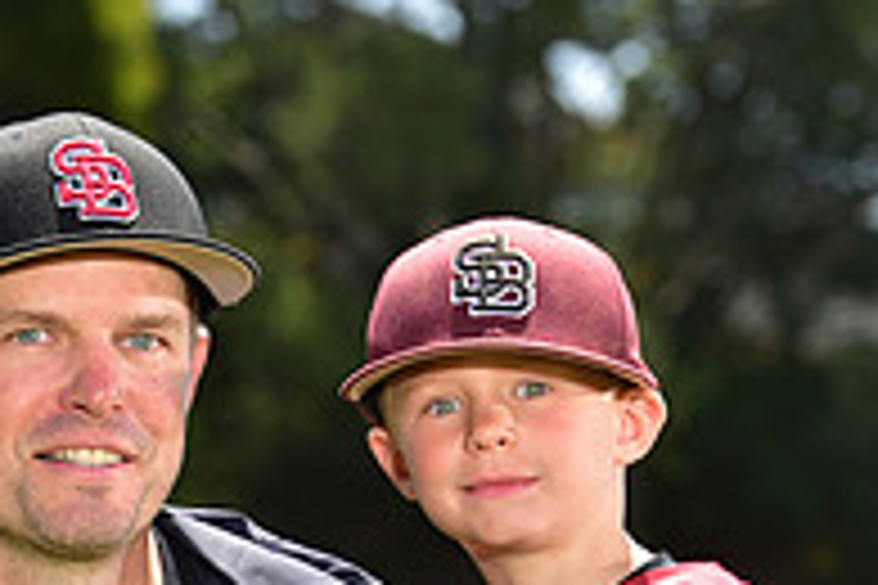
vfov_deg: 4.0
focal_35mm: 345
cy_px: 788
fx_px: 8414
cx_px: 241
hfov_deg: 6.0
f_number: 5.6
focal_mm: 116
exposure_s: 1/200
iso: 80
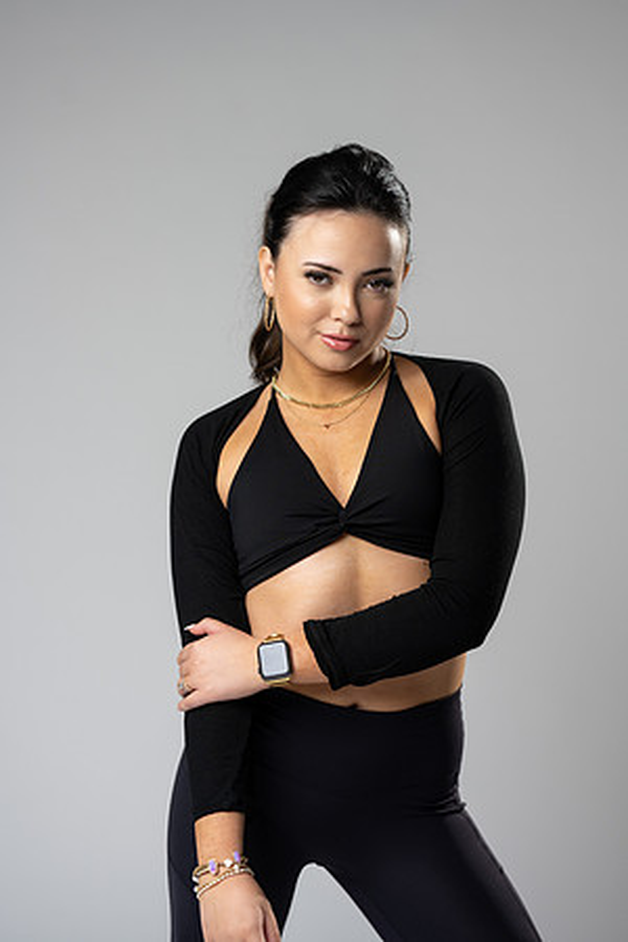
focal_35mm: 85
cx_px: 314
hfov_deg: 16.1
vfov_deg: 23.9
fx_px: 2224
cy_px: 471
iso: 200
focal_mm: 85
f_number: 2.8
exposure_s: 1/125
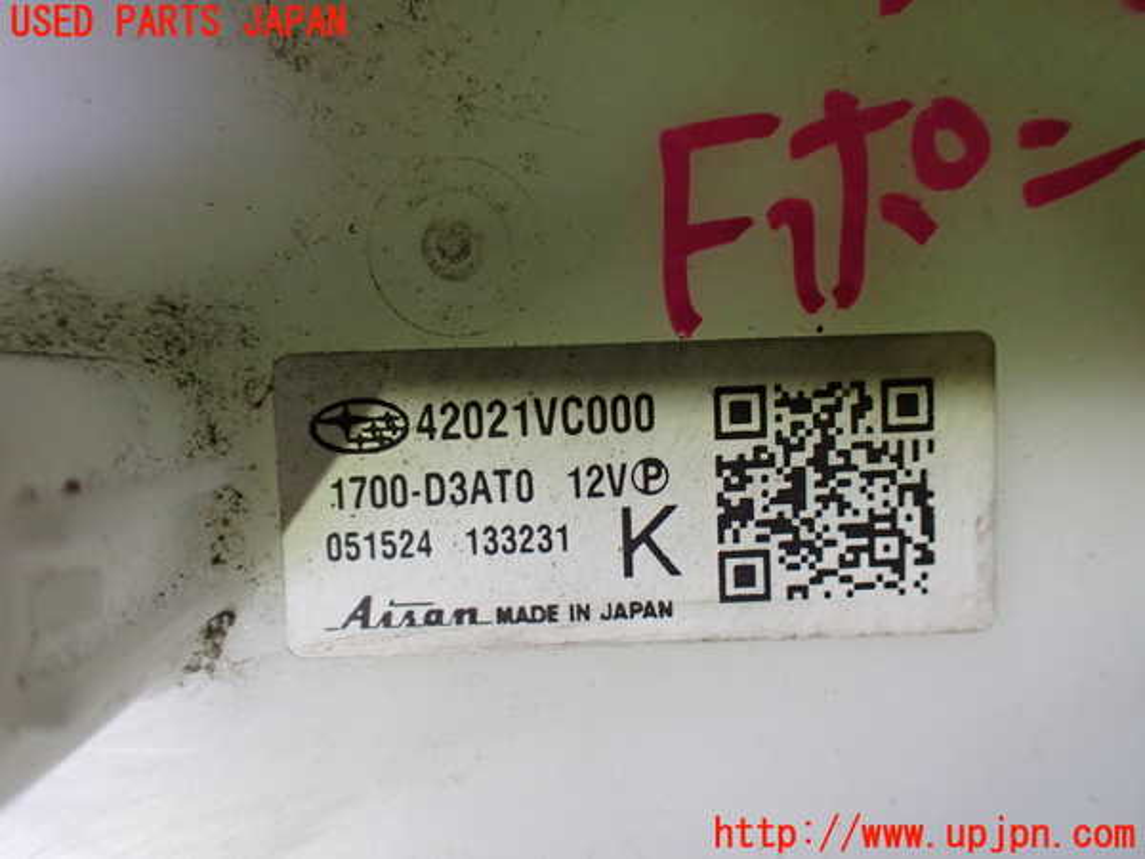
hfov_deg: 60.0
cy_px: 430
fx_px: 992
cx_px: 572
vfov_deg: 46.8
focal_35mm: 30
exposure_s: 1/50
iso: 800
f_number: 2.3
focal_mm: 5.4
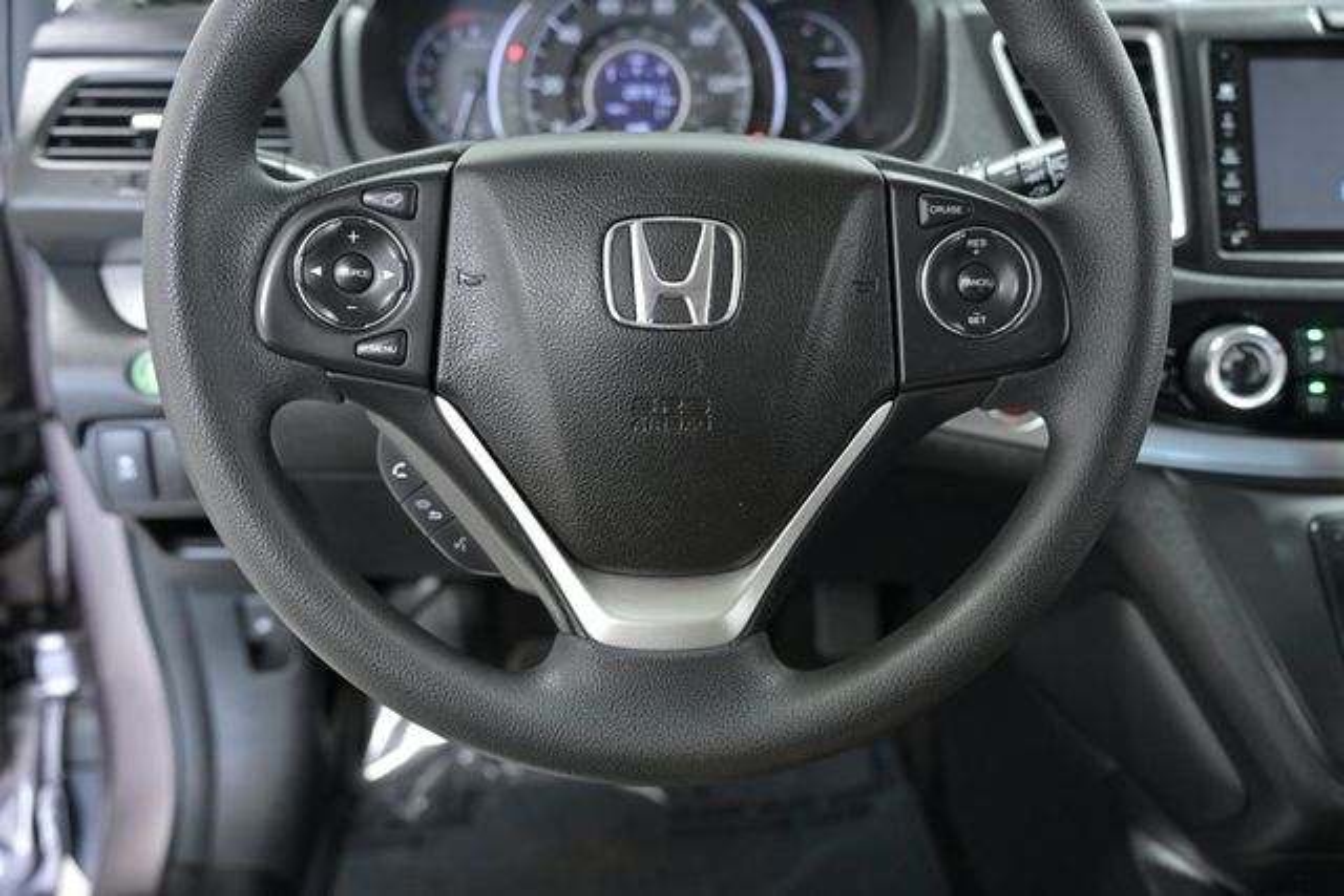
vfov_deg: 38.9
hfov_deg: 55.8
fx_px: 1270
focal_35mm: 34
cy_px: 448
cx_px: 672
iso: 2000
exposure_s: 1/125
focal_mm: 34
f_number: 4
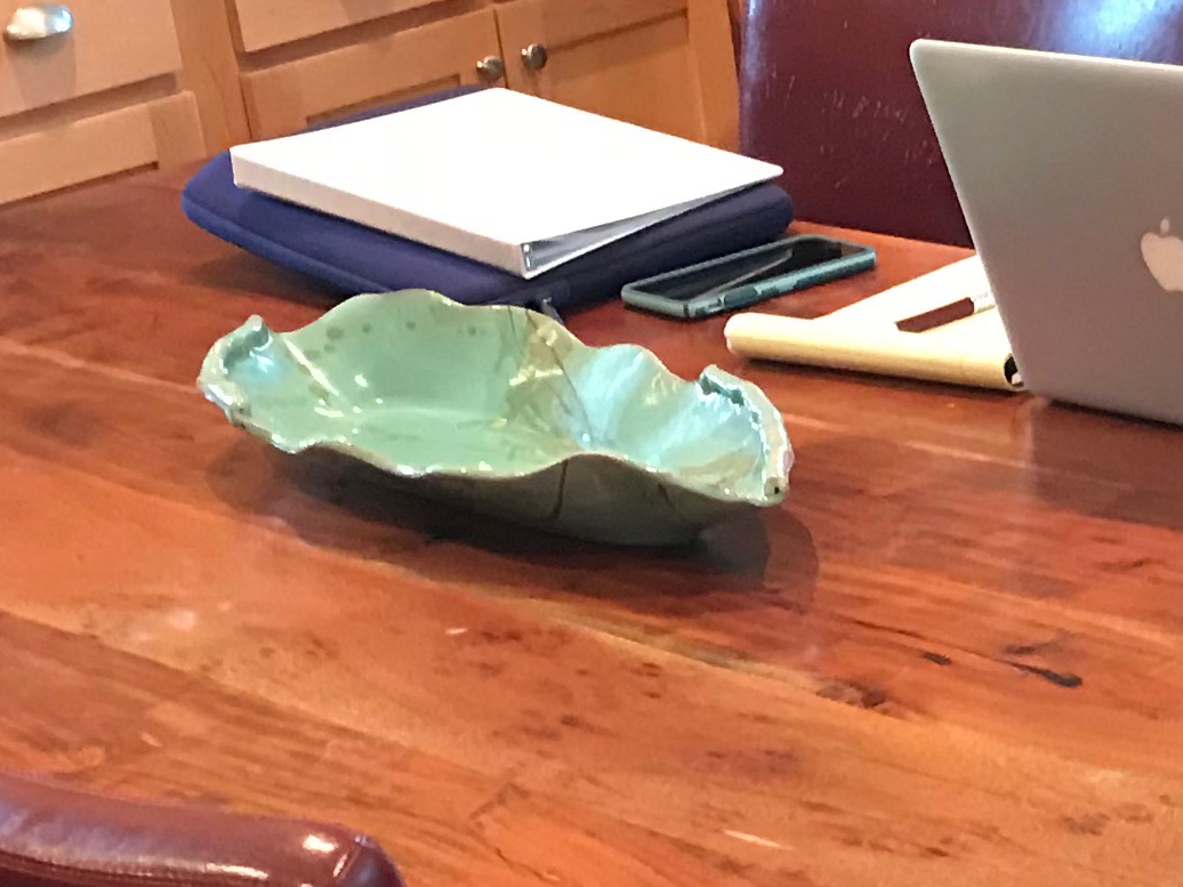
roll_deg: +7.3
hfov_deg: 17.9
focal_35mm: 109
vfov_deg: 13.2
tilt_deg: -25.2
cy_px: 1047
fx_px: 3725
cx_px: 935
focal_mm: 3.99
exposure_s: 1/8
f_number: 1.8
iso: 100
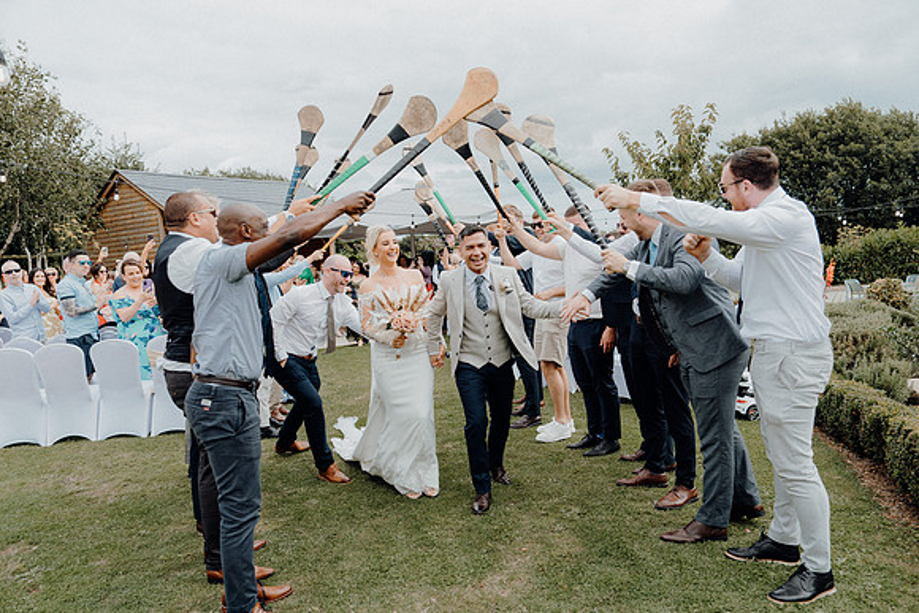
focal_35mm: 26
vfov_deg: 49.6
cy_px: 306
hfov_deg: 69.4
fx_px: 664
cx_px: 460
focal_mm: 26
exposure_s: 1/640
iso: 125
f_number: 3.5
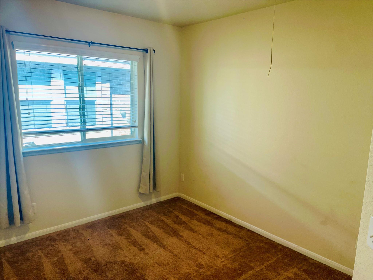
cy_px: 140
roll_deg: -1.0
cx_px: 186
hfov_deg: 67.3
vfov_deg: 53.1
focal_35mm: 26
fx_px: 280
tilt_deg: -10.2
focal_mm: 4.2
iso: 64
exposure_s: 1/120
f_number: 1.6
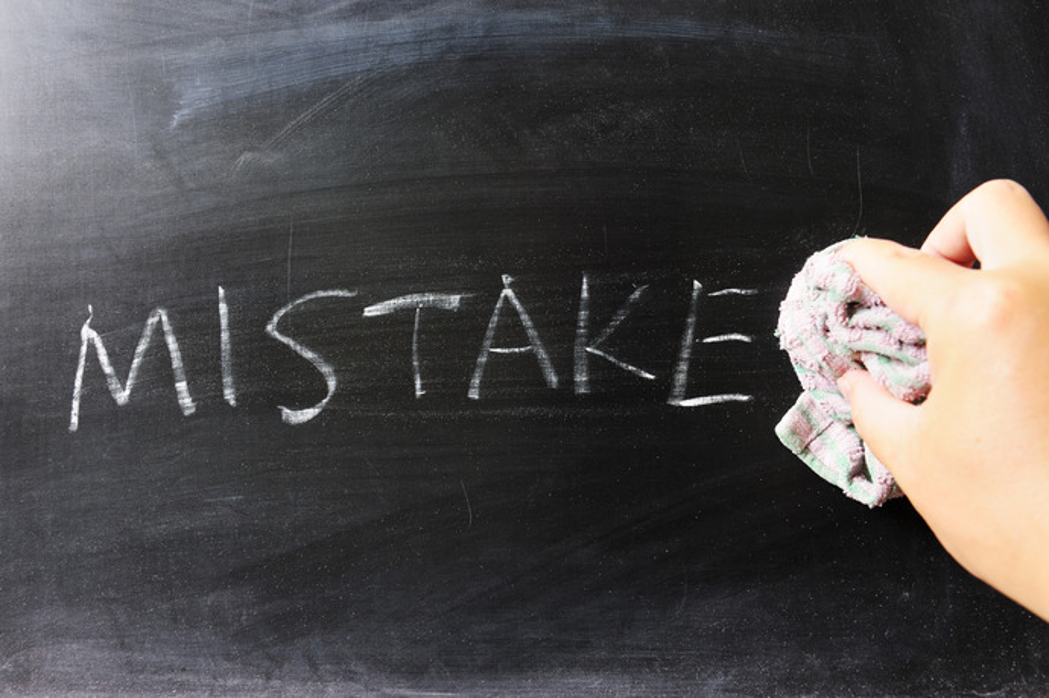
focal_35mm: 38
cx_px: 524
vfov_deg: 35.0
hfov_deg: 50.7
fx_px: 1106
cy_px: 349
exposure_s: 1/8
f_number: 8
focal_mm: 38
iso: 320
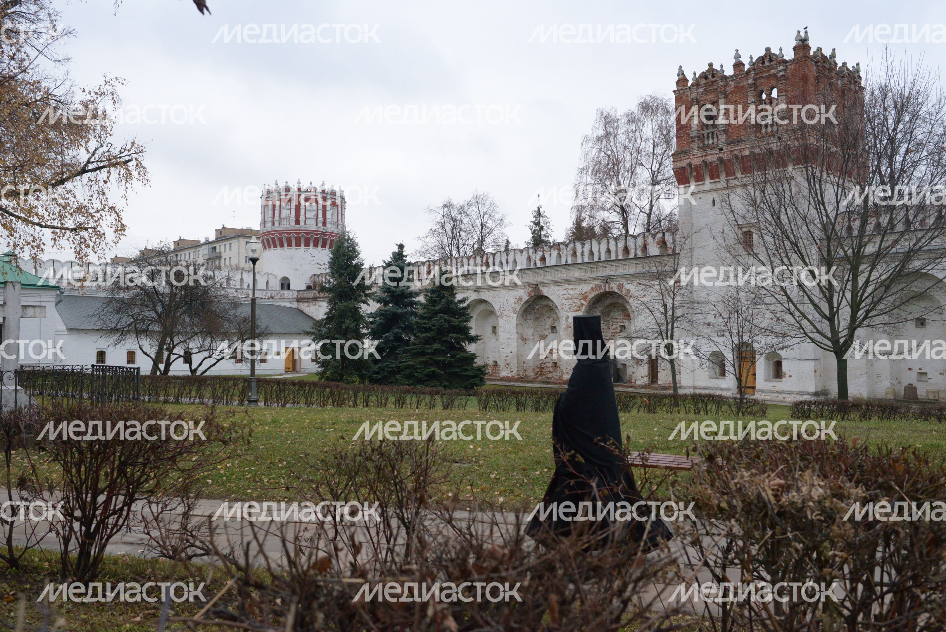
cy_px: 316
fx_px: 736
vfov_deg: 46.4
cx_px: 473
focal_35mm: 28
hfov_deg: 65.5
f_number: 5.6
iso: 4000
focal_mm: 28
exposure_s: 1/640
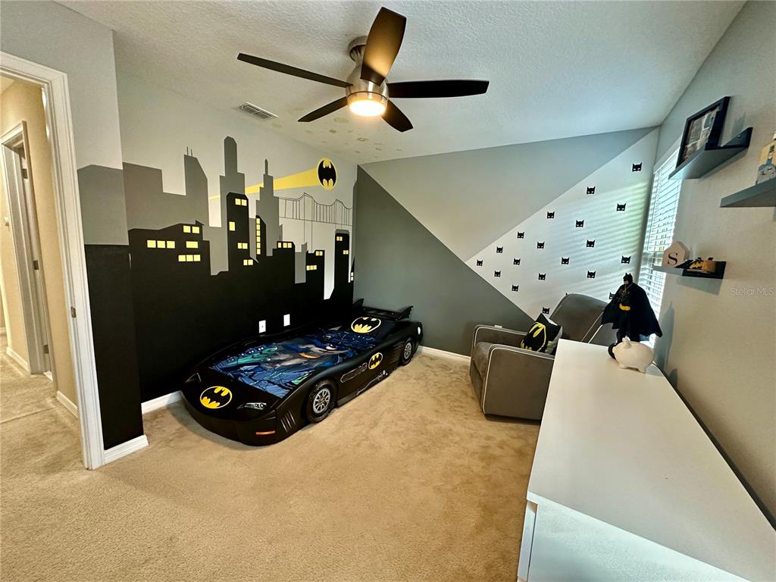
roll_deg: -2.5
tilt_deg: -8.7
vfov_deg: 85.7
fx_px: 314
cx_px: 388
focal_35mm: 14
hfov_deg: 102.1
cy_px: 291
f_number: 2.2
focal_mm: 2.22
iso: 400
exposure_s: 1/60
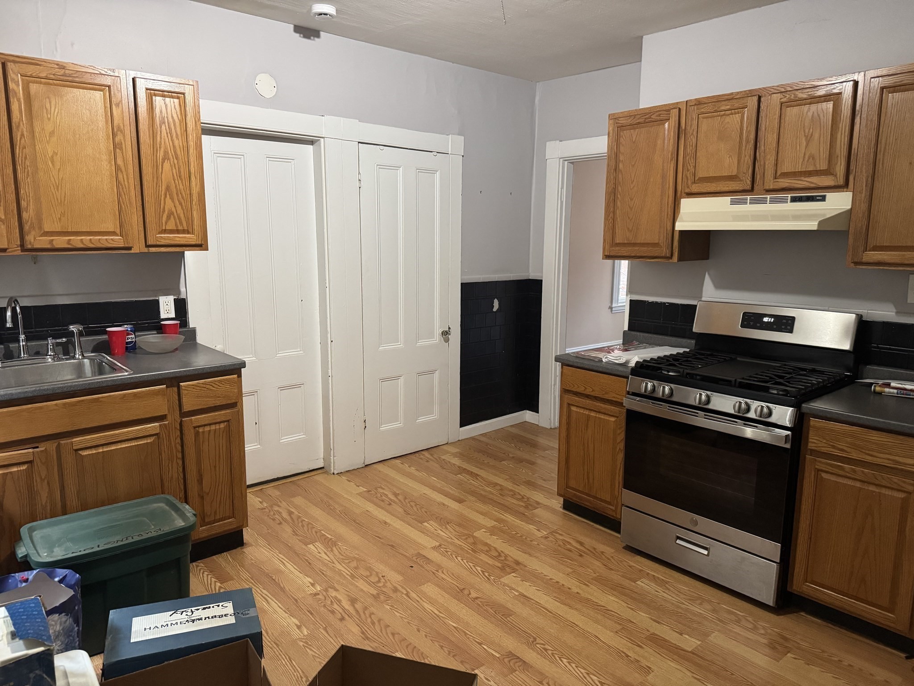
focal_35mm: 24
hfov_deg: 71.6
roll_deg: -0.6
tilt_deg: -10.3
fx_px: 634
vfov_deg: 56.8
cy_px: 343
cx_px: 457
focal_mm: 6.76
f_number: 1.78
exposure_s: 1/60
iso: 800
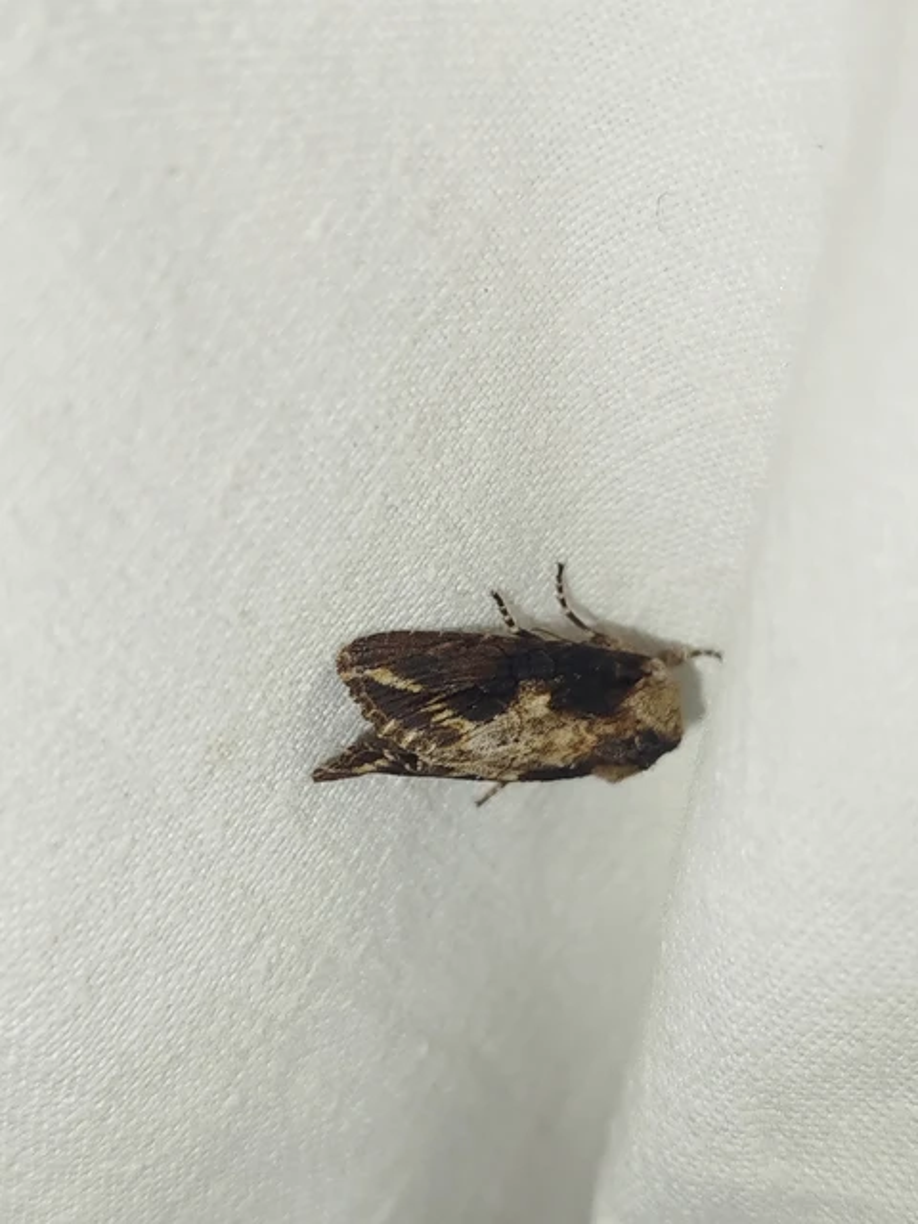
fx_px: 2122
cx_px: 459
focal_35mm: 60
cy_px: 612
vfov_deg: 32.2
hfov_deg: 24.4
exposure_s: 1/50
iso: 64
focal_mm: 5.31
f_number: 1.7
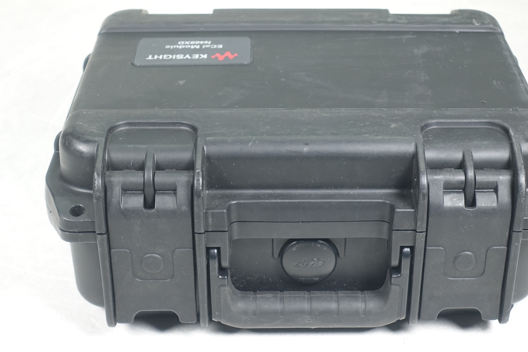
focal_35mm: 79
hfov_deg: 25.7
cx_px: 302
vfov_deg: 17.3
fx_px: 1158
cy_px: 167
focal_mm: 22.57
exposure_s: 1/80
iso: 125
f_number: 4
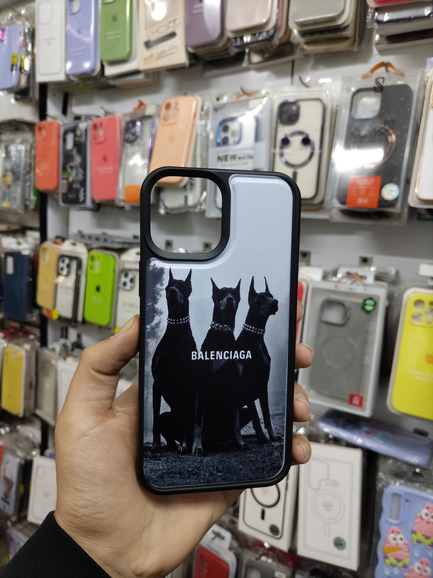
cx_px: 216
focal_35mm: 26
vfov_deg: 67.3
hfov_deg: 53.1
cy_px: 289
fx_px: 434
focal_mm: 4.7
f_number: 1.8
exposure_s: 1/50
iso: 200
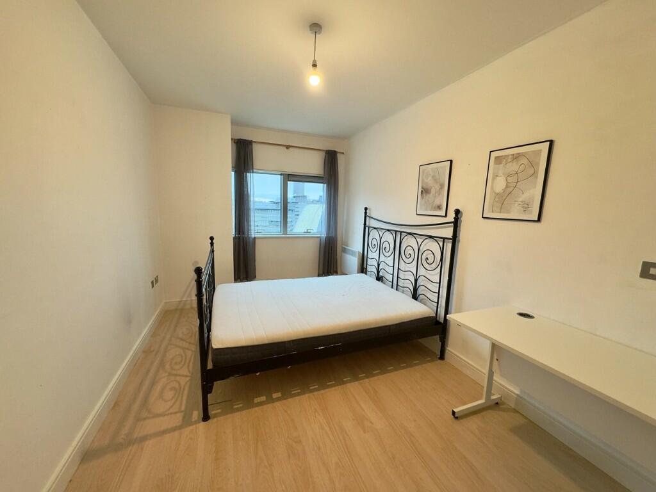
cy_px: 246
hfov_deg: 102.1
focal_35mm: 14
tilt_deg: -8.0
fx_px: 265
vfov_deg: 85.7
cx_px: 328
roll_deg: -1.9
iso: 200
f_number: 2.2
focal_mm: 2.22
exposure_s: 1/50
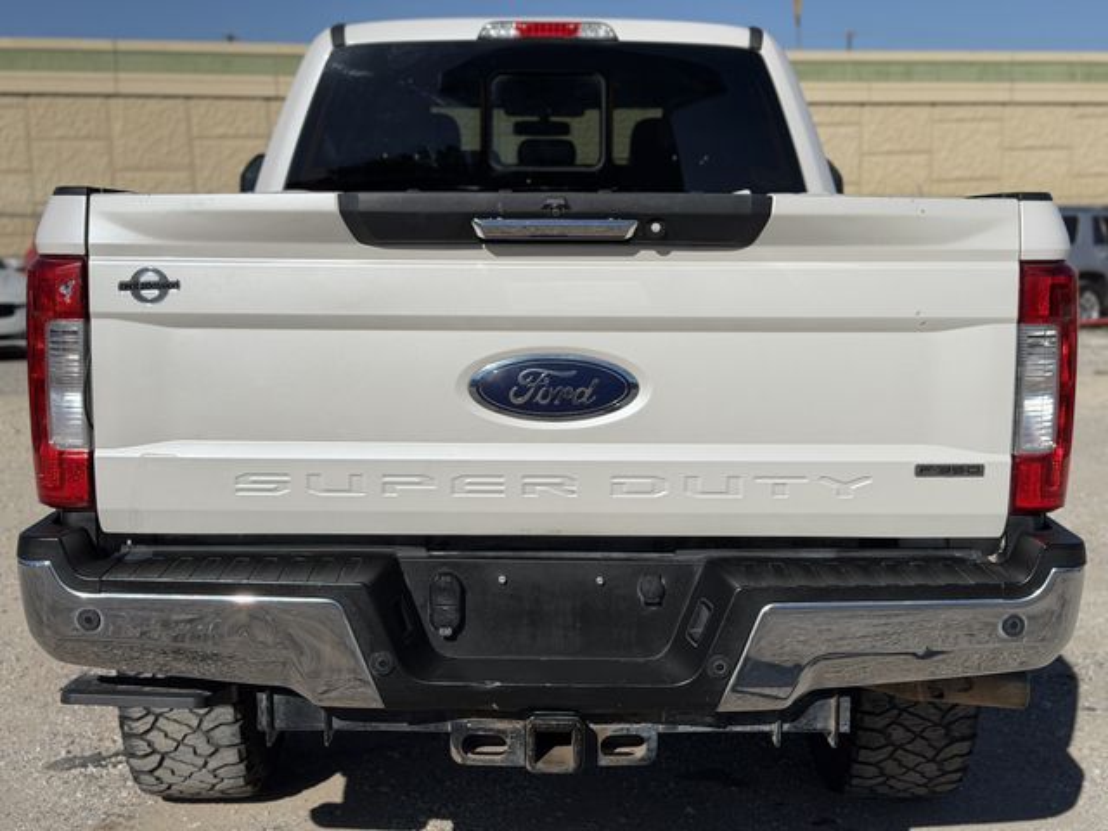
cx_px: 554
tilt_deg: -10.9
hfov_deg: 39.7
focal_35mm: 48
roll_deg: +1.4
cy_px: 416
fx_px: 1536
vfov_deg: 30.3
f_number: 1.78
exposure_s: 1/20408
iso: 80
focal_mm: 6.76
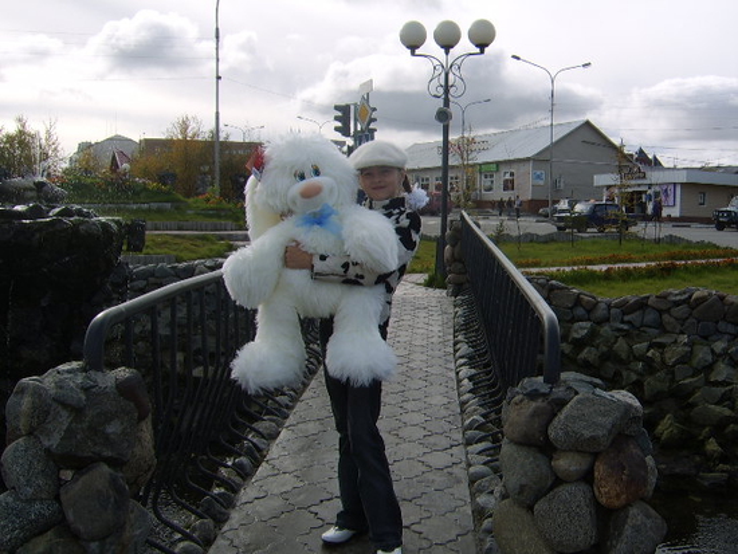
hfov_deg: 58.3
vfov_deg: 45.5
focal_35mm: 31
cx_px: 369
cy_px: 277
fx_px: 661
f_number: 6.7
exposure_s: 1/324
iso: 71
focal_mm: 8.13
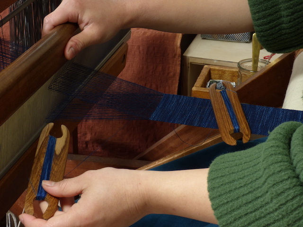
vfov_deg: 19.6
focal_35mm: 75
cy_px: 114
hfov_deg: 26.0
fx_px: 656
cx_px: 152
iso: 100
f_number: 5.6
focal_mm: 13.52
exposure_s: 1/2.5
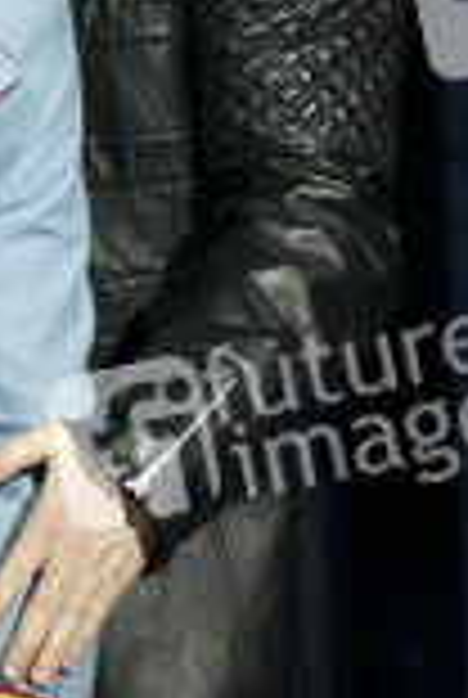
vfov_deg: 3.8
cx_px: -128
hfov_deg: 2.5
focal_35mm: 541
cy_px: 198
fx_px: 10502
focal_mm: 140
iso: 1600
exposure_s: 1/100
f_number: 5.6
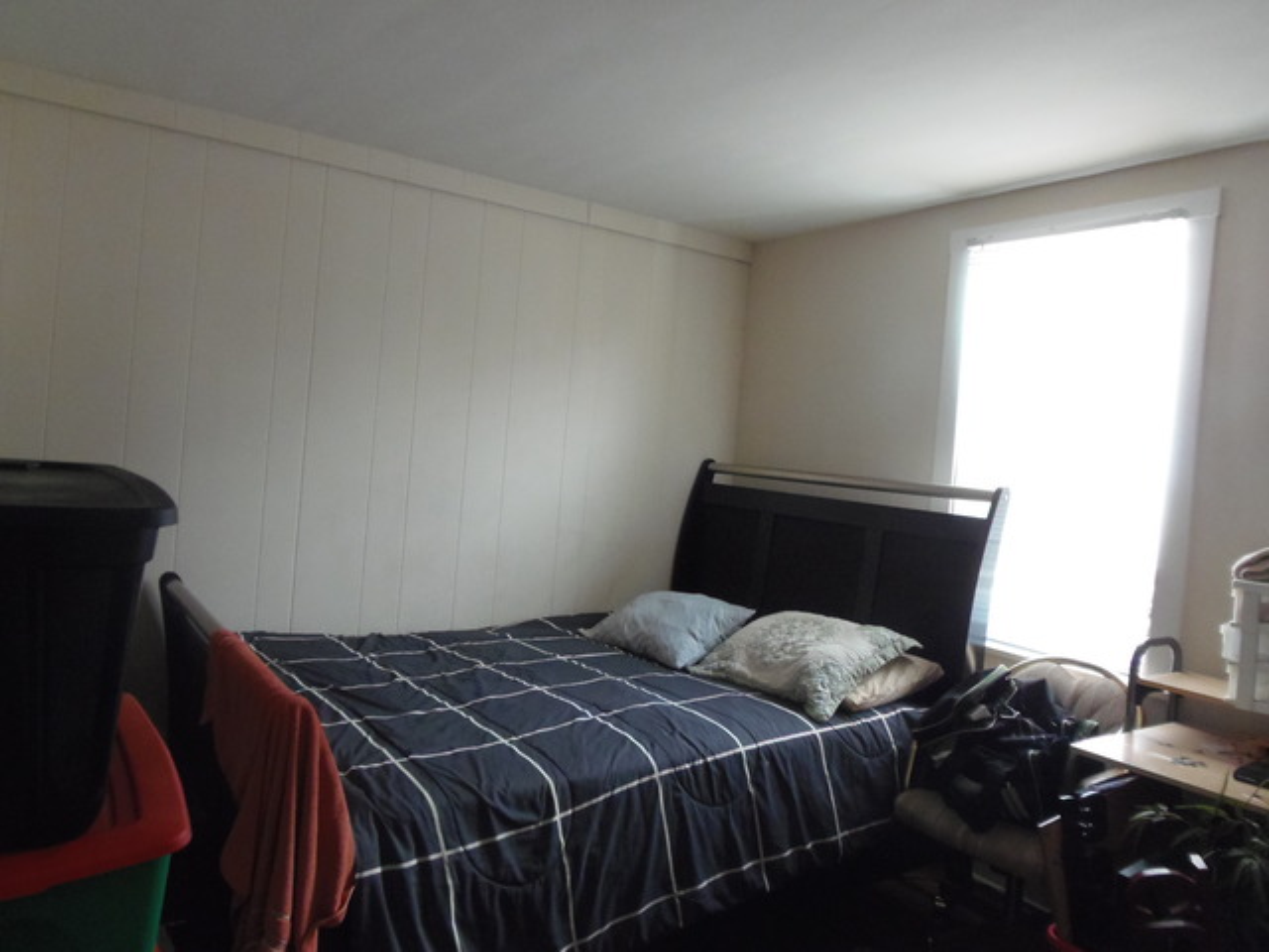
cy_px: 476
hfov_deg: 71.6
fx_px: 880
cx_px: 634
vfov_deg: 56.8
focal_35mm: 24
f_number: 2.9
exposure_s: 1/25
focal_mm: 4.3
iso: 400
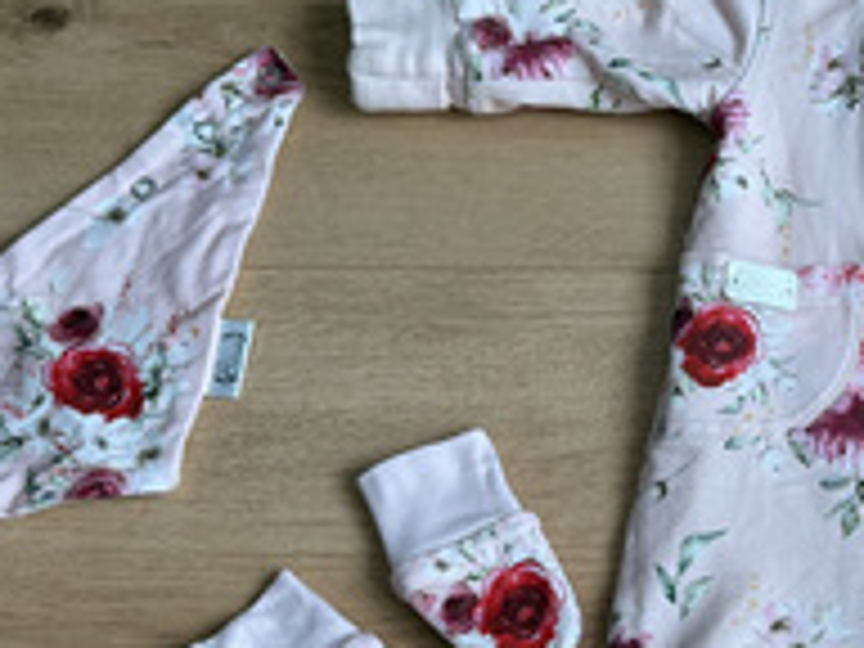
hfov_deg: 24.2
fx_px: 1872
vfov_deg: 19.6
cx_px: 963
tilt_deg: -67.8
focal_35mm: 75
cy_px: 374
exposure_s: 1/121
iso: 80
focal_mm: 6.76
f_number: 1.78
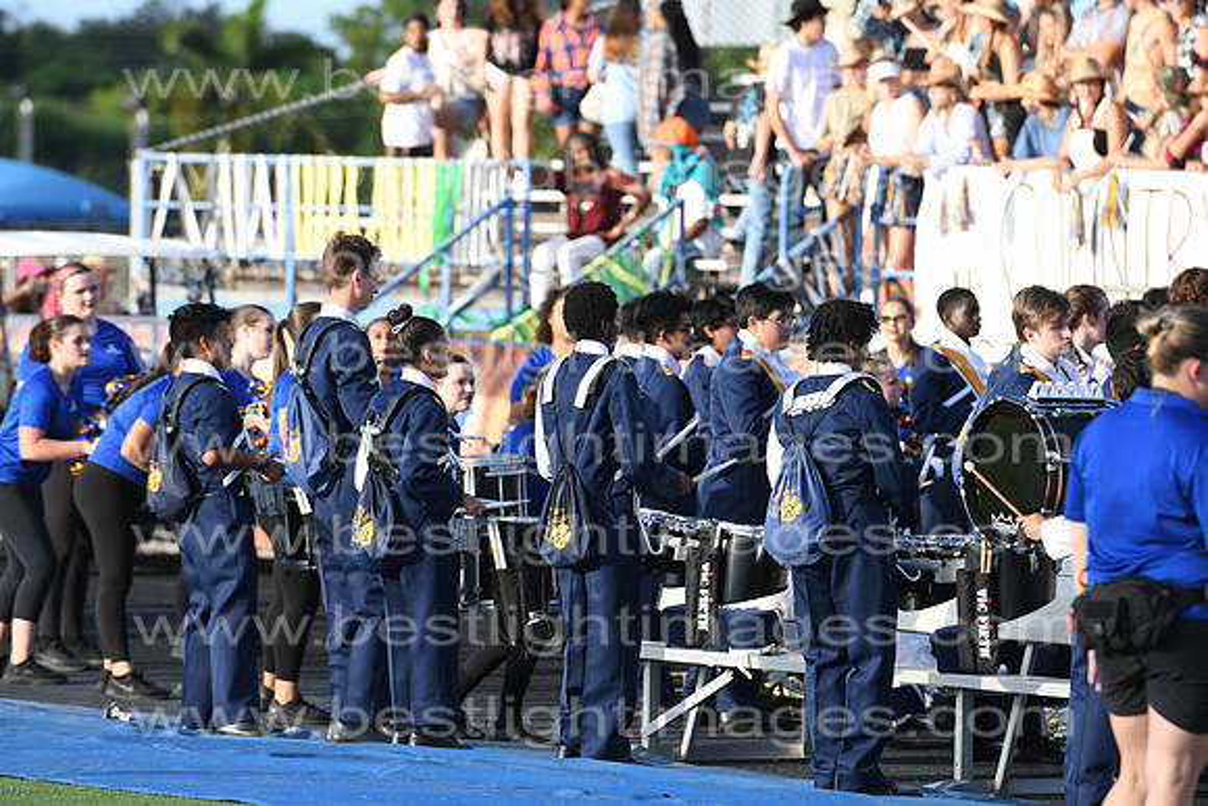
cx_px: 604
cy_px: 403
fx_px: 10069
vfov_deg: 4.6
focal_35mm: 300
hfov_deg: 6.9
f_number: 5.6
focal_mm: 200
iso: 180
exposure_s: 1/640
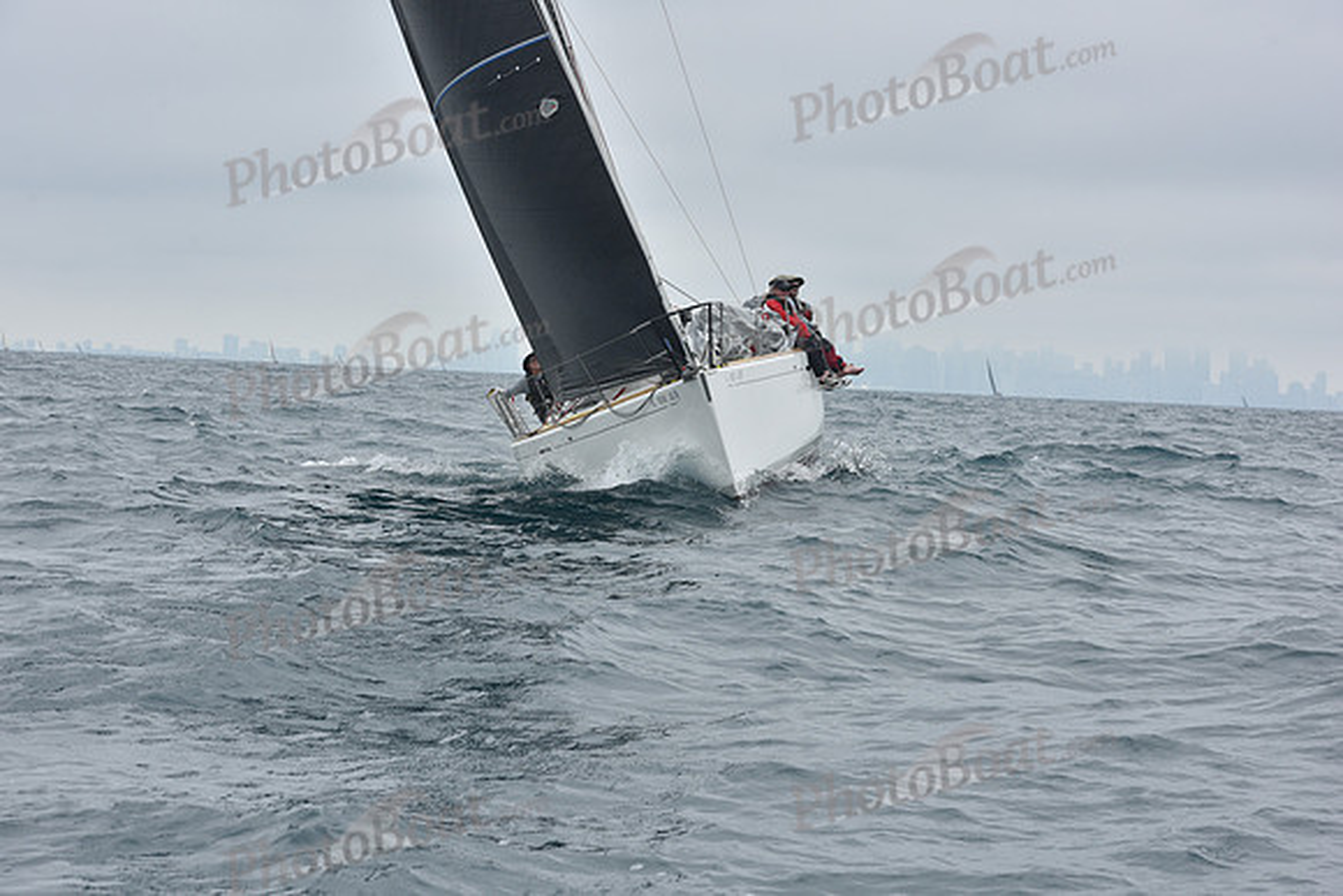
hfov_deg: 20.4
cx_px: 672
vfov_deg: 13.7
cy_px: 448
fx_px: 3731
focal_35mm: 100
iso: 250
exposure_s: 1/800
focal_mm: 100
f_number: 10
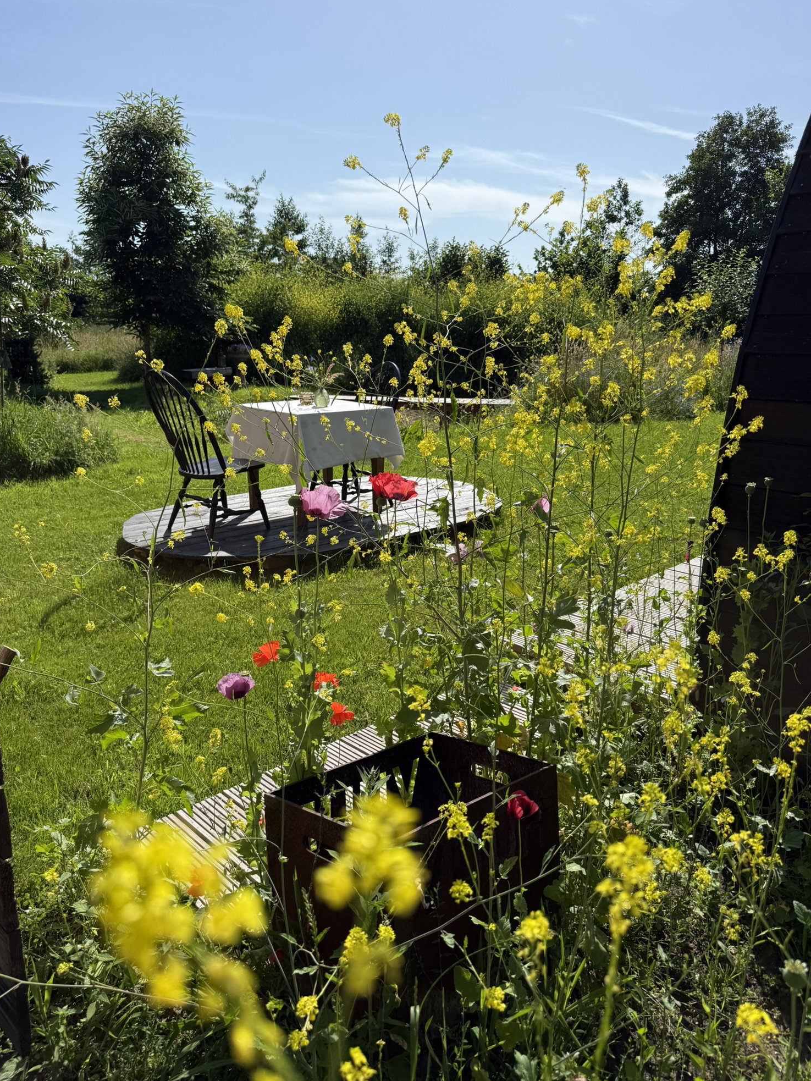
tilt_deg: -15.0
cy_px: 544
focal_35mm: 25
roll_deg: -0.6
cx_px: 389
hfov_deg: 54.9
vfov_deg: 69.4
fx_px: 781
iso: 80
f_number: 1.78
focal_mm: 6.76
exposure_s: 1/5714
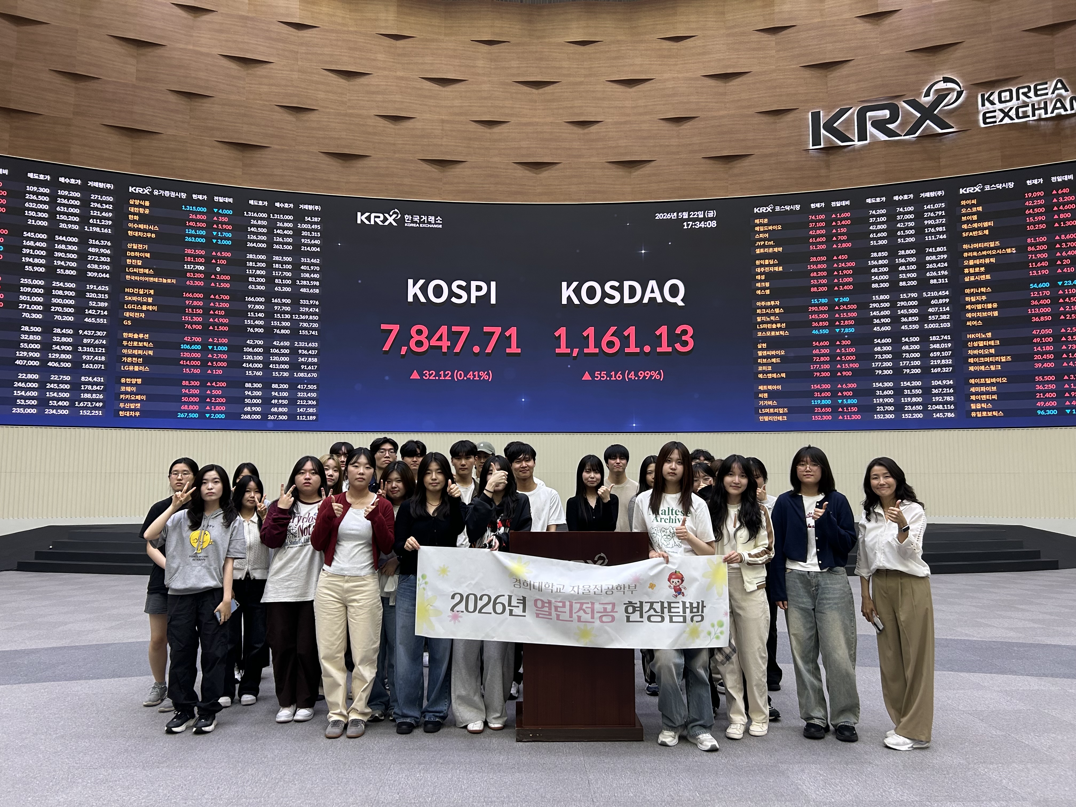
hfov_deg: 67.3
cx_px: 538
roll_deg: -0.1
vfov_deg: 53.1
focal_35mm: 26
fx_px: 808
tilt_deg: +6.0
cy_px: 404
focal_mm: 5.7
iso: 125
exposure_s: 1/120
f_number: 1.5
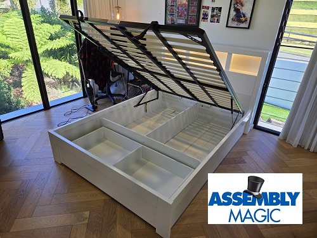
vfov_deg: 58.9
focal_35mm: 23
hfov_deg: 73.9
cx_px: 158
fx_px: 211
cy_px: 119
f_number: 1.8
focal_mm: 5.4
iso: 50
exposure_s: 1/100
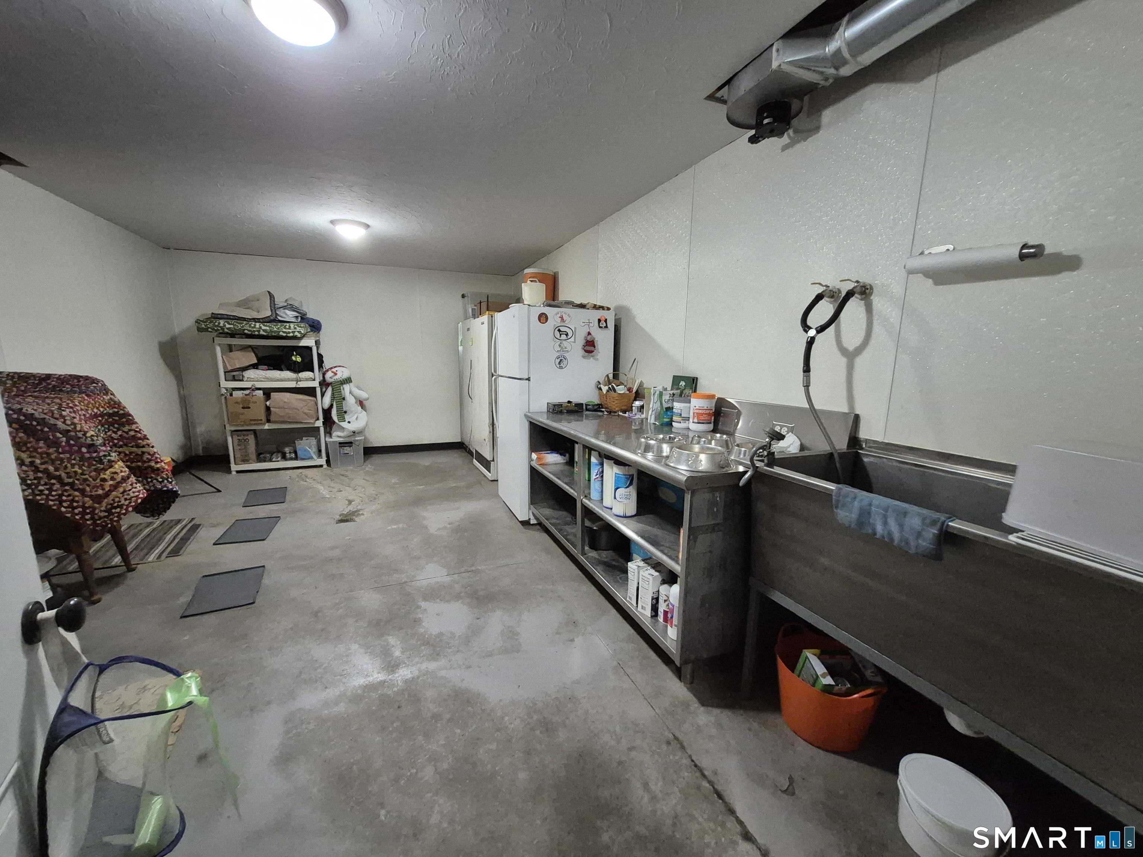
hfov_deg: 106.2
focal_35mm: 13
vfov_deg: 89.9
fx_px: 429
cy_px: 428
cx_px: 572
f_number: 2.2
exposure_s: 1/60
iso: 1250
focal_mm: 1.74
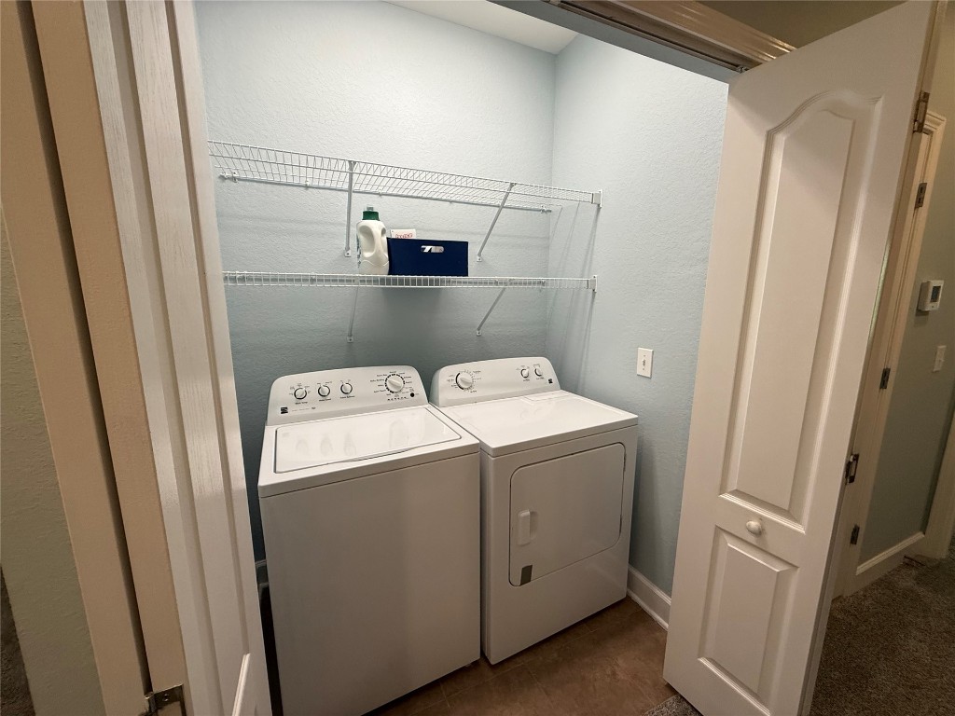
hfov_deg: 102.1
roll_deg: -0.5
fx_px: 386
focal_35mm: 14
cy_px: 358
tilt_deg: -10.2
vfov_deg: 85.7
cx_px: 478
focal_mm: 2.22
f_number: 2.2
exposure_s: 1/120
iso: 200
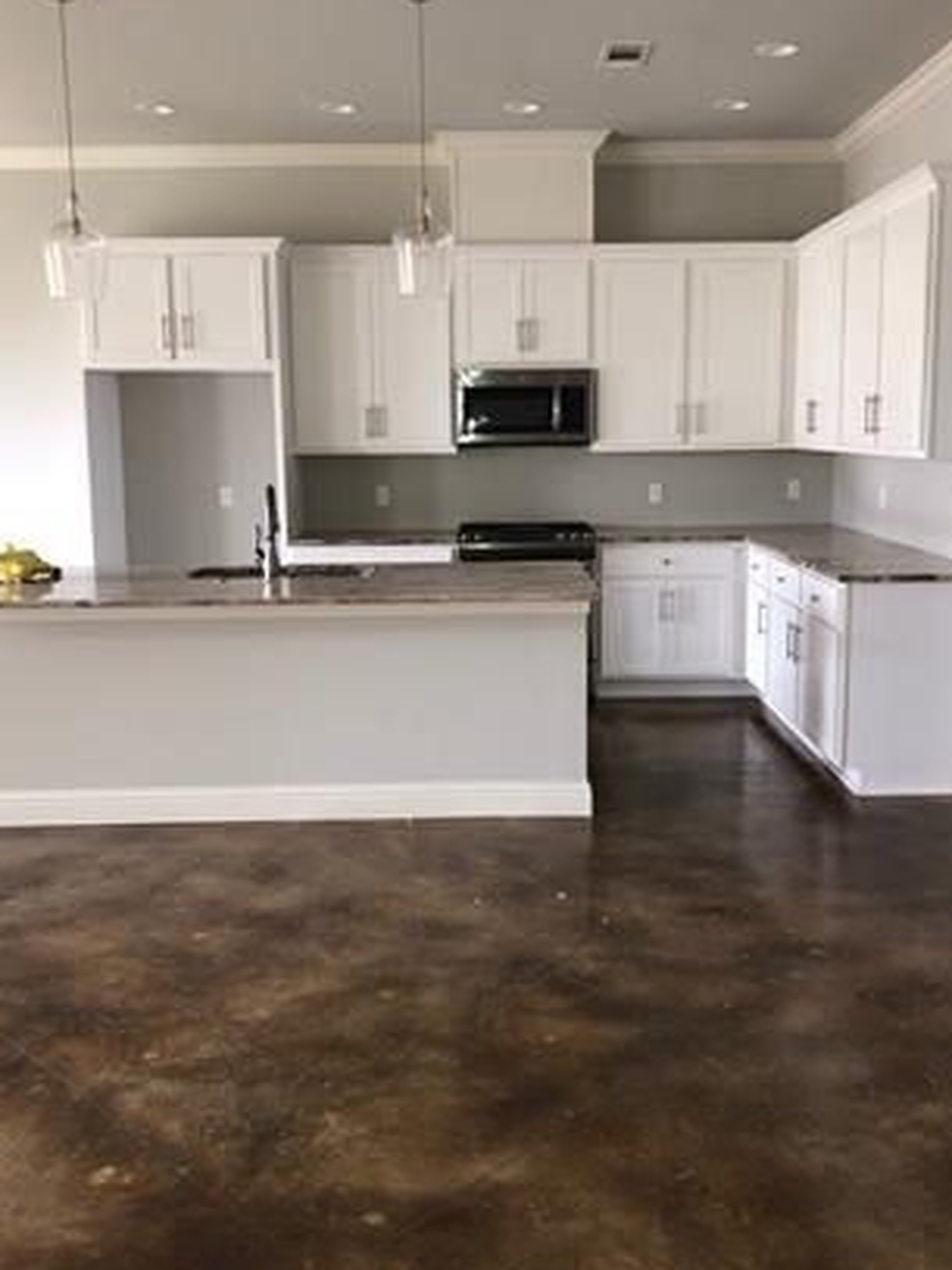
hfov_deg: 42.9
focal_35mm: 33
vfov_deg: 55.3
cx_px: 487
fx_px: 1211
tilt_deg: -7.1
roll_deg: -0.6
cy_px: 608
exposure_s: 1/13
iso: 32
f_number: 1.8
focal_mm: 3.99
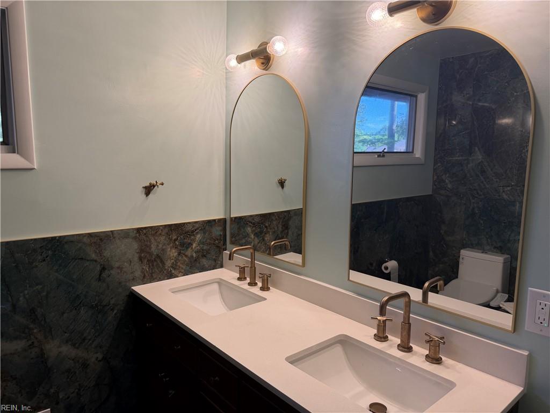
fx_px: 381
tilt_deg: -6.6
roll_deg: -0.6
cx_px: 275
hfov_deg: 71.6
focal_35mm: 24
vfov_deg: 56.8
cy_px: 206
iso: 100
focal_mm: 6.76
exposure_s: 1/120
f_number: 1.78
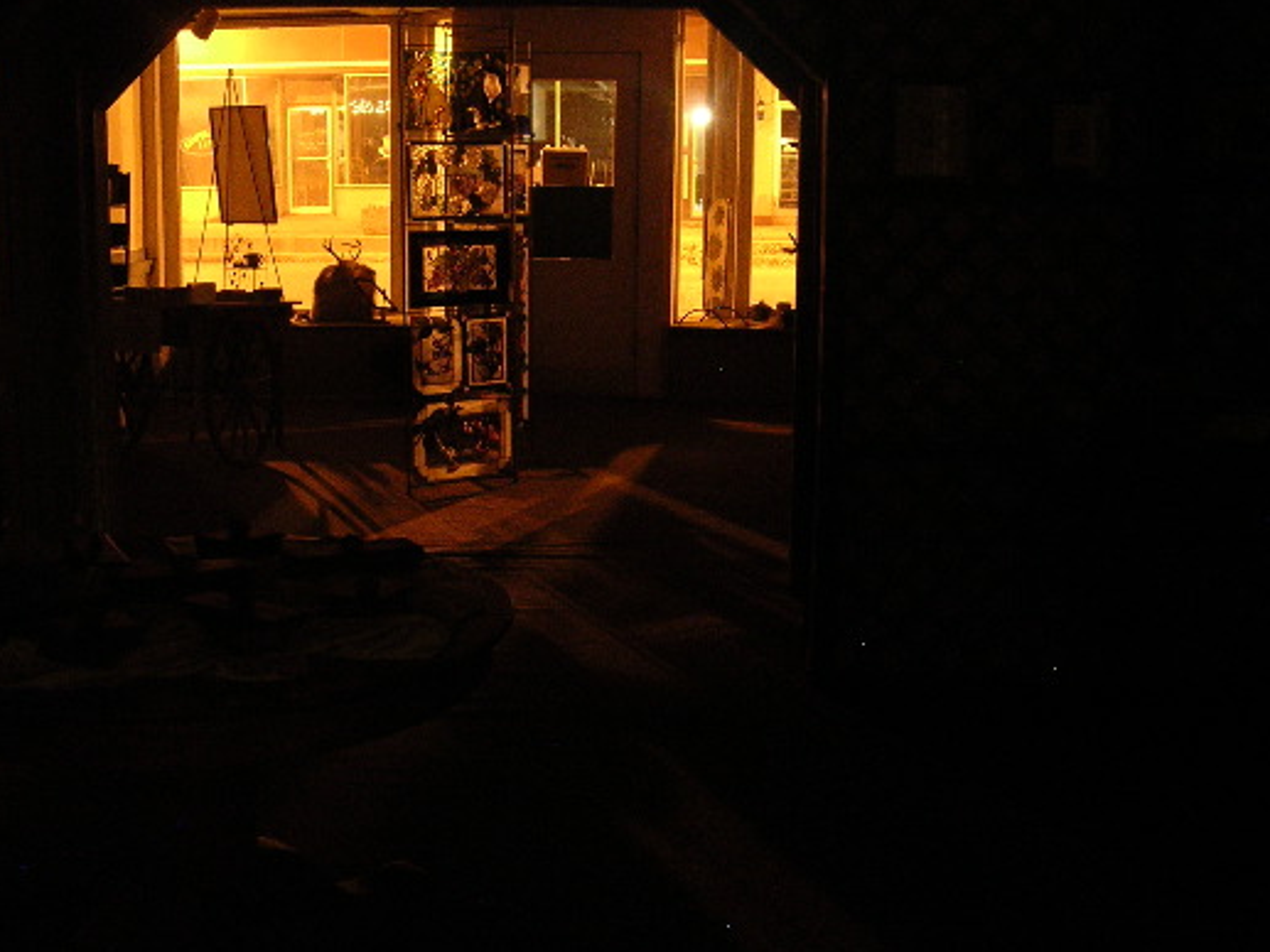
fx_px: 1725
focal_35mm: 47
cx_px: 491
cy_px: 451
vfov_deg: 30.9
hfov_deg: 40.2
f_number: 2.8
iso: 400
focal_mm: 5.8
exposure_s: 2
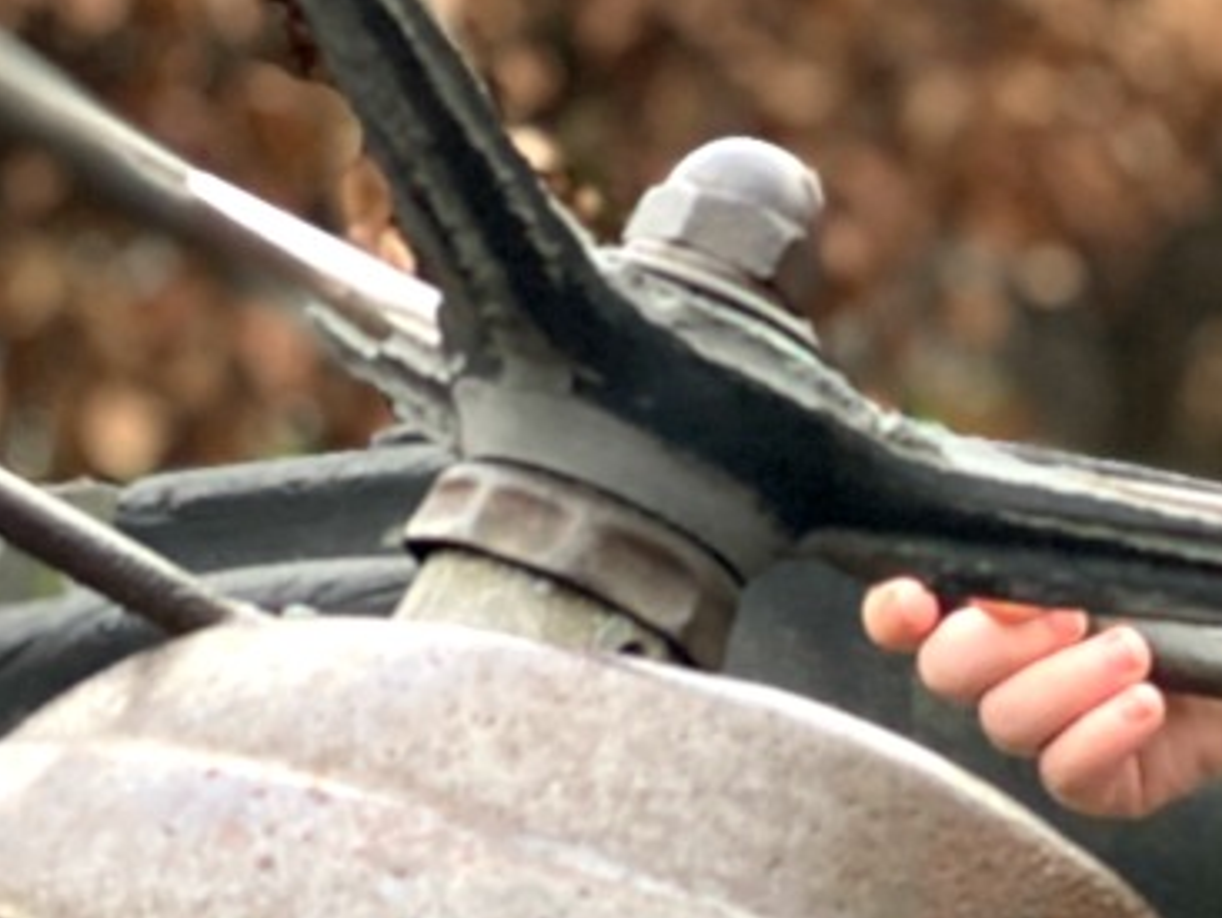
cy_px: 396
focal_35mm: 213
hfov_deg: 8.9
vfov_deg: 7.0
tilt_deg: -3.8
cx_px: 2123
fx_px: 7524
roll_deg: -1.2
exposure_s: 1/122
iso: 40
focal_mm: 6
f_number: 2
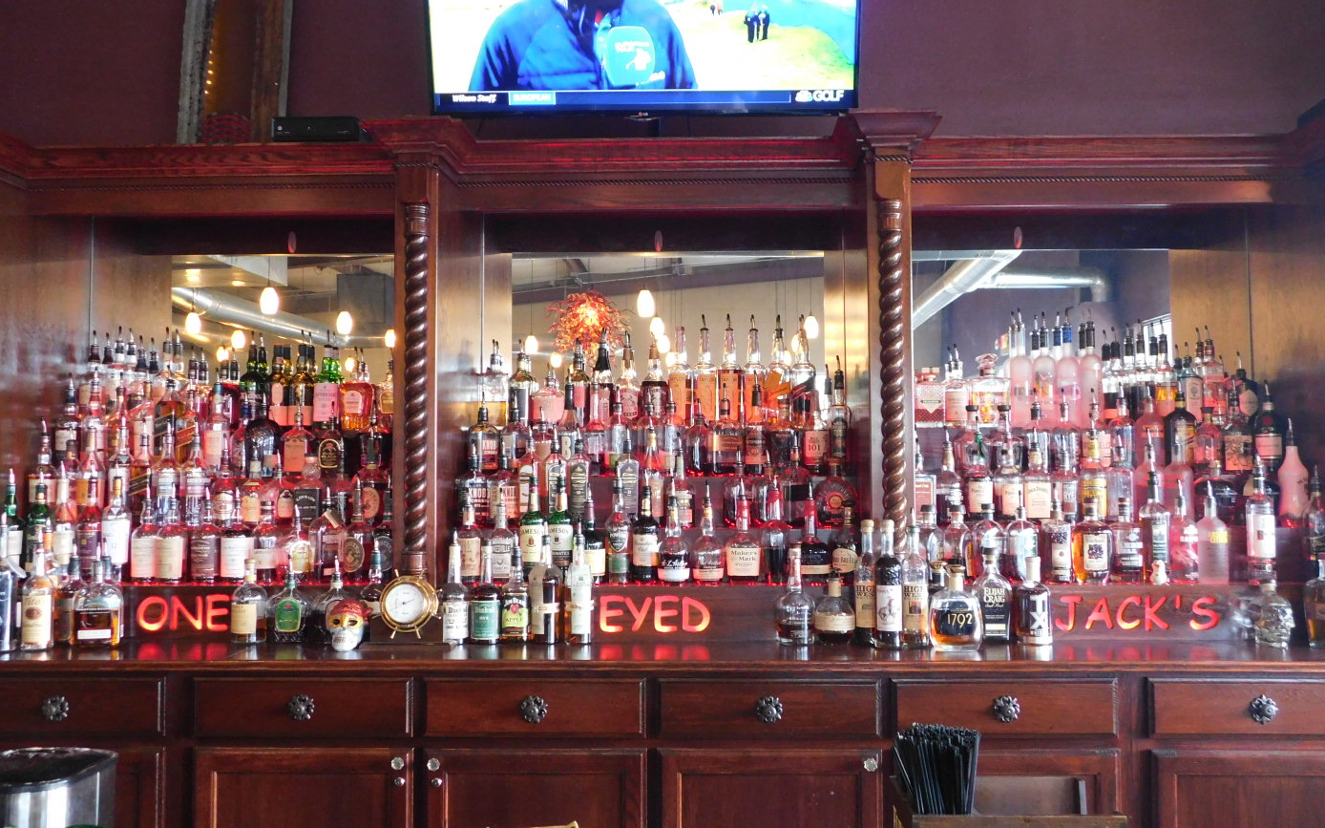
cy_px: 390
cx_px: 681
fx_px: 1191
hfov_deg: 58.1
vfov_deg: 38.3
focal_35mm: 33
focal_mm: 5.3
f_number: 3.2
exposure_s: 1/13
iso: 400
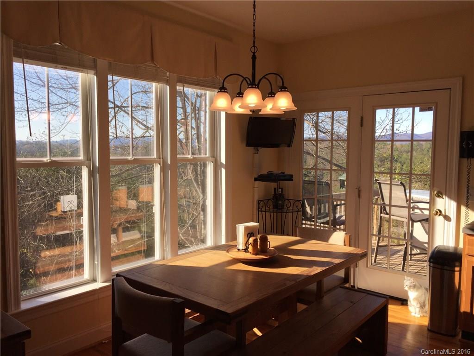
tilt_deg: -4.2
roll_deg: -0.3
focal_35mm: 29
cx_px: 237
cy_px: 178
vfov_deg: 48.2
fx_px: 397
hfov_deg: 61.7
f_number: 2.2
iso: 32
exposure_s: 1/520
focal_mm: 4.15
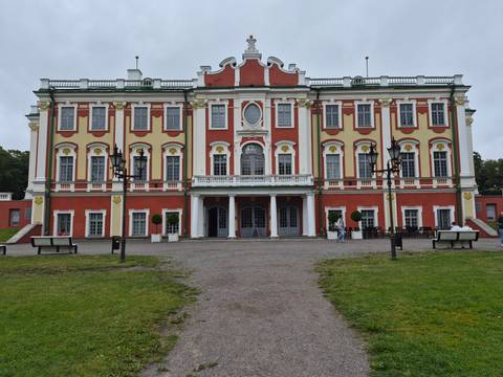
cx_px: 252
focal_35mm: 23
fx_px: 334
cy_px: 188
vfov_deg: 58.9
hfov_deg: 73.9
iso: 80
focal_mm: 5.4
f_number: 1.8
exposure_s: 1/2944
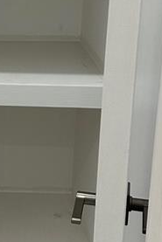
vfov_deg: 18.9
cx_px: -50
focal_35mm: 108
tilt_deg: -14.5
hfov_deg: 12.3
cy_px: 86
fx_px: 728
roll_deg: -1.3
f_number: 1.78
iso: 125
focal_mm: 6.86
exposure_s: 1/120
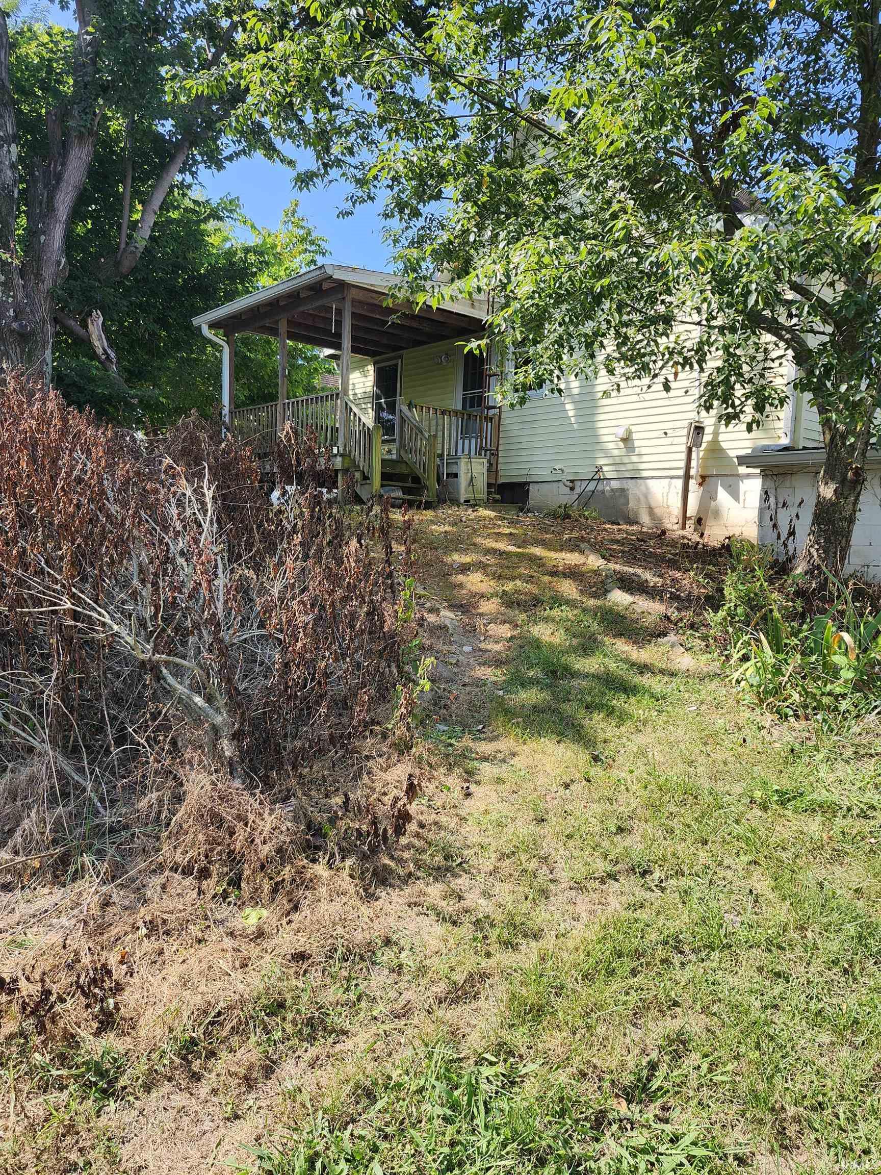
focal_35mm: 23
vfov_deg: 73.9
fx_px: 780
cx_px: 440
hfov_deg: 58.9
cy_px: 588
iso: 25
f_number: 1.8
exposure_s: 1/531
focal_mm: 5.54
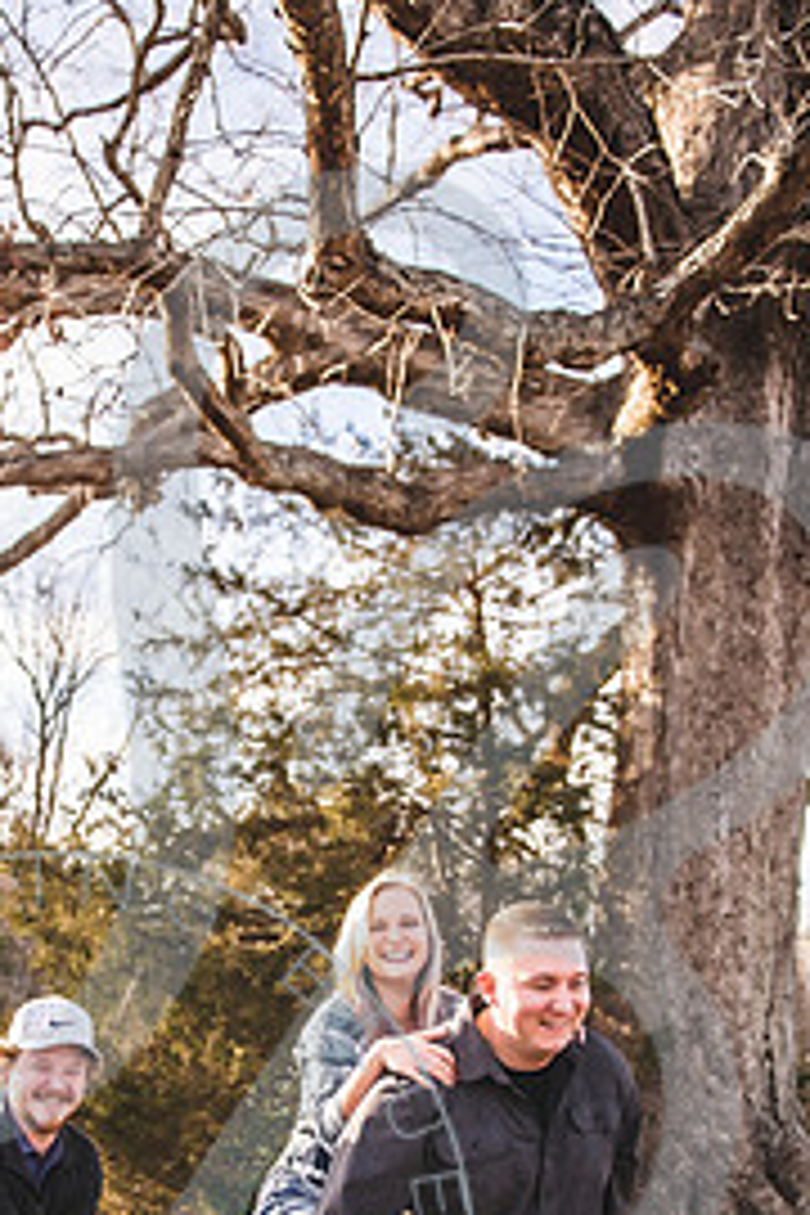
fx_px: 1350
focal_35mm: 40
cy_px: 927
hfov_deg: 33.1
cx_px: 261
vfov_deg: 46.5
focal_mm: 24
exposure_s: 1/500
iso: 100
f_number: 2.8
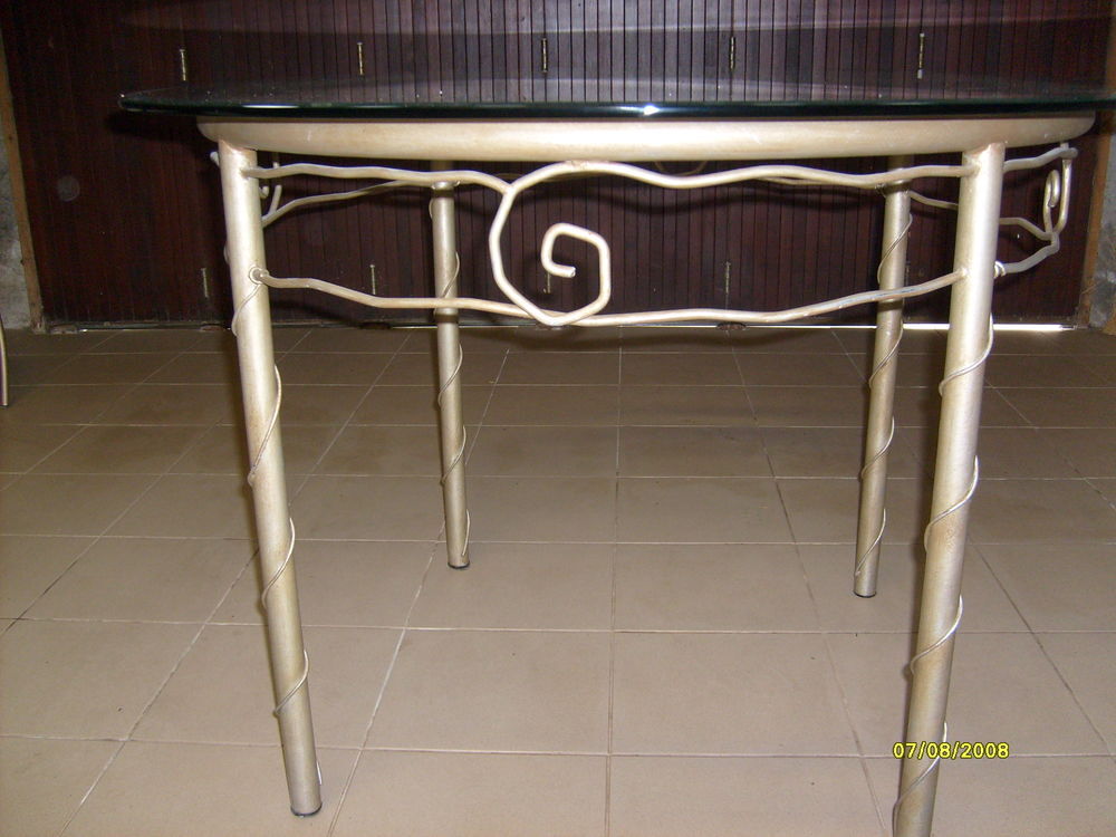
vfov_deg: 40.7
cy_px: 418
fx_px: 1128
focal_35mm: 35
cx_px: 558
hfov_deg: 52.6
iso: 100
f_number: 2.8
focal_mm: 5.8
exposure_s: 1/45
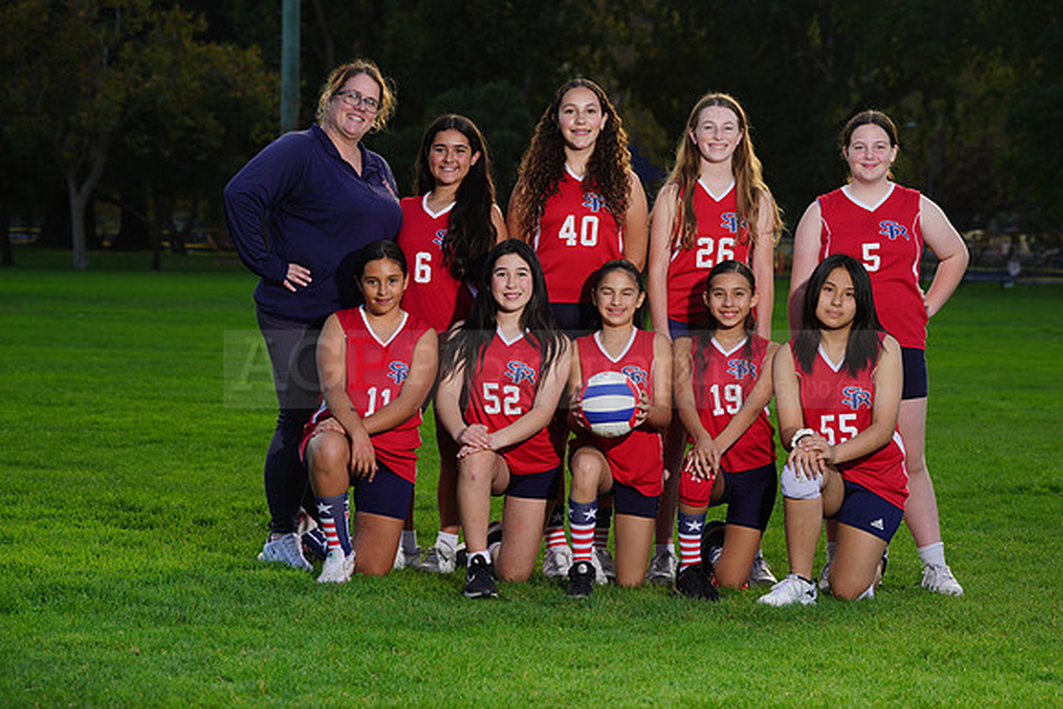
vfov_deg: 10.4
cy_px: 354
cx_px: 532
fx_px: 3898
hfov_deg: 15.5
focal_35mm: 132
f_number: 8
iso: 160
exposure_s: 1/250
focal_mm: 132
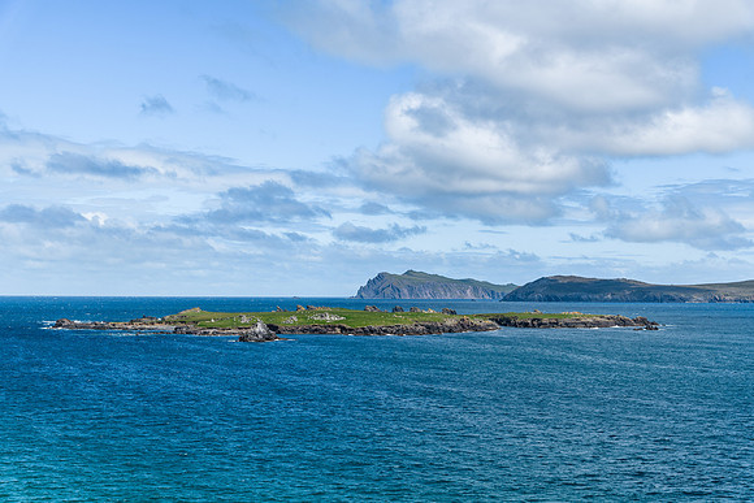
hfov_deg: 34.5
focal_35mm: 58
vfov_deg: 23.4
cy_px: 252
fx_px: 1215
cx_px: 377
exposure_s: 1/640
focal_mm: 58
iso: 180
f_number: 8
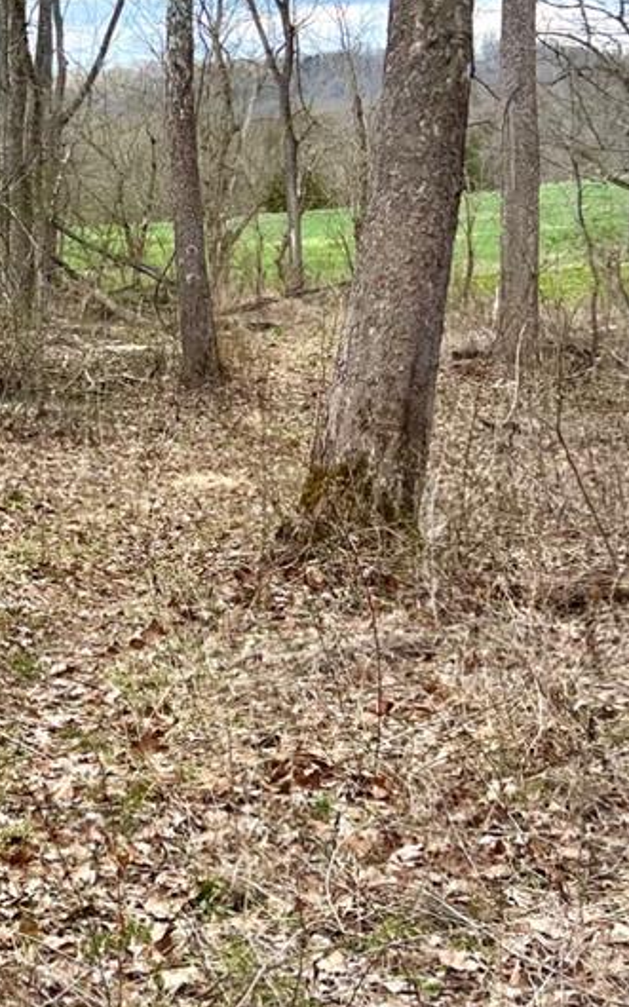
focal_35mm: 78
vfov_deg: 26.0
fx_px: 2141
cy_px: 201
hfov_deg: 15.9
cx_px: -187
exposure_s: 1/2299
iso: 50
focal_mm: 5.7
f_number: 1.5
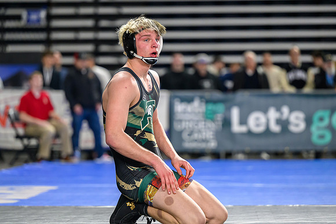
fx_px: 1607
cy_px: 97
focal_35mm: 172
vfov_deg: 8.0
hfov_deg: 11.9
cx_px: 162
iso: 3200
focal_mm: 145
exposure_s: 1/800
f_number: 2.8
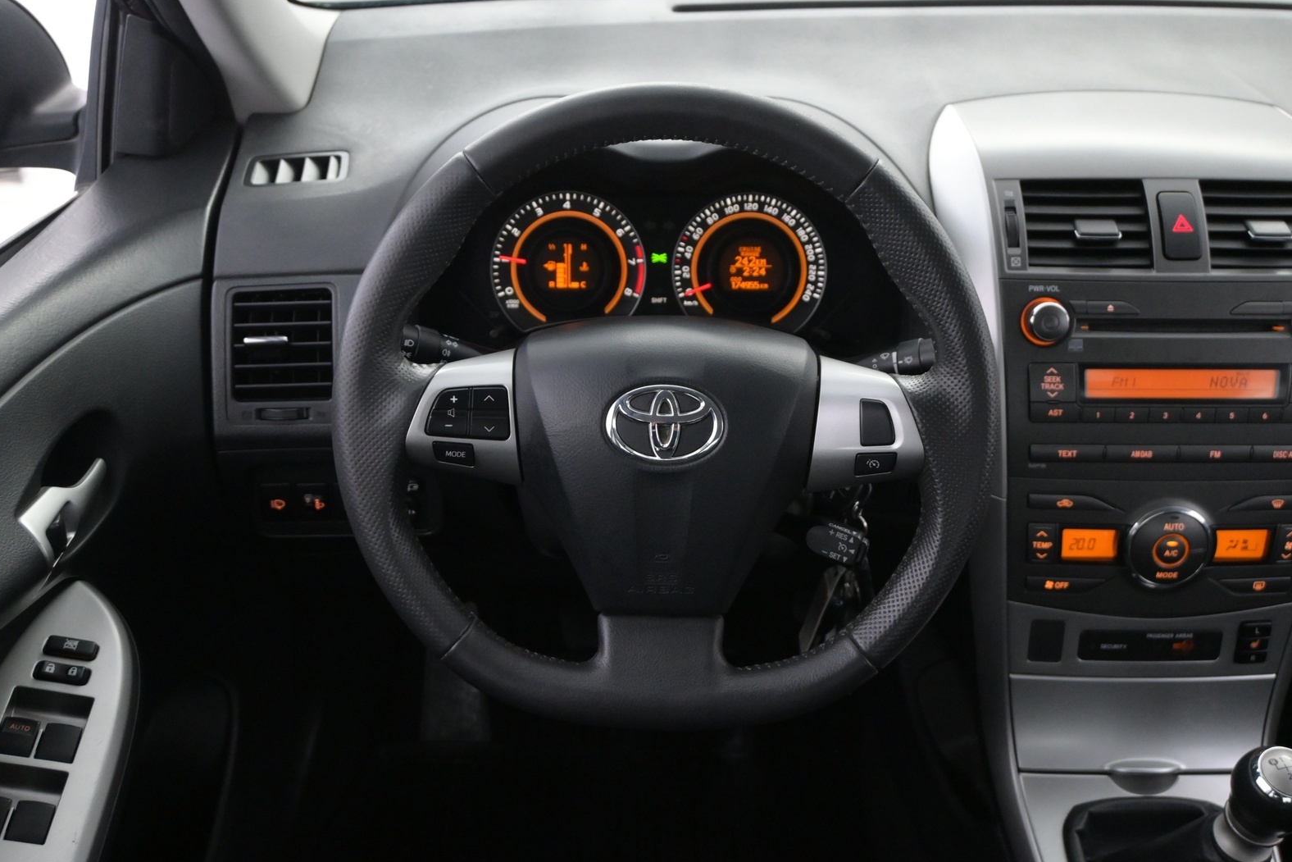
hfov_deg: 51.9
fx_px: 1328
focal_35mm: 37
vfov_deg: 35.9
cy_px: 427
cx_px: 657
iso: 2800
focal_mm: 24
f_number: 4.2
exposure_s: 1/40
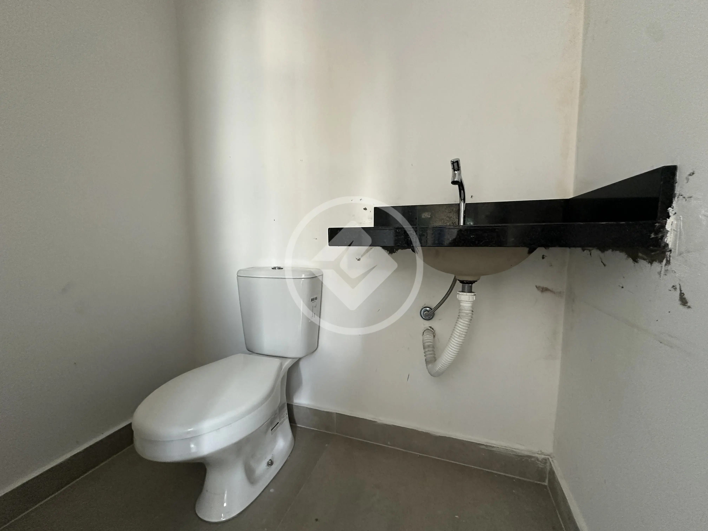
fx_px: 286
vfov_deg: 85.7
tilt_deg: -5.7
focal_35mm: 14
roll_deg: +0.2
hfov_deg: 102.1
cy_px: 266
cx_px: 354
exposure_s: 1/60
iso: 500
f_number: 2.2
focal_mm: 2.22
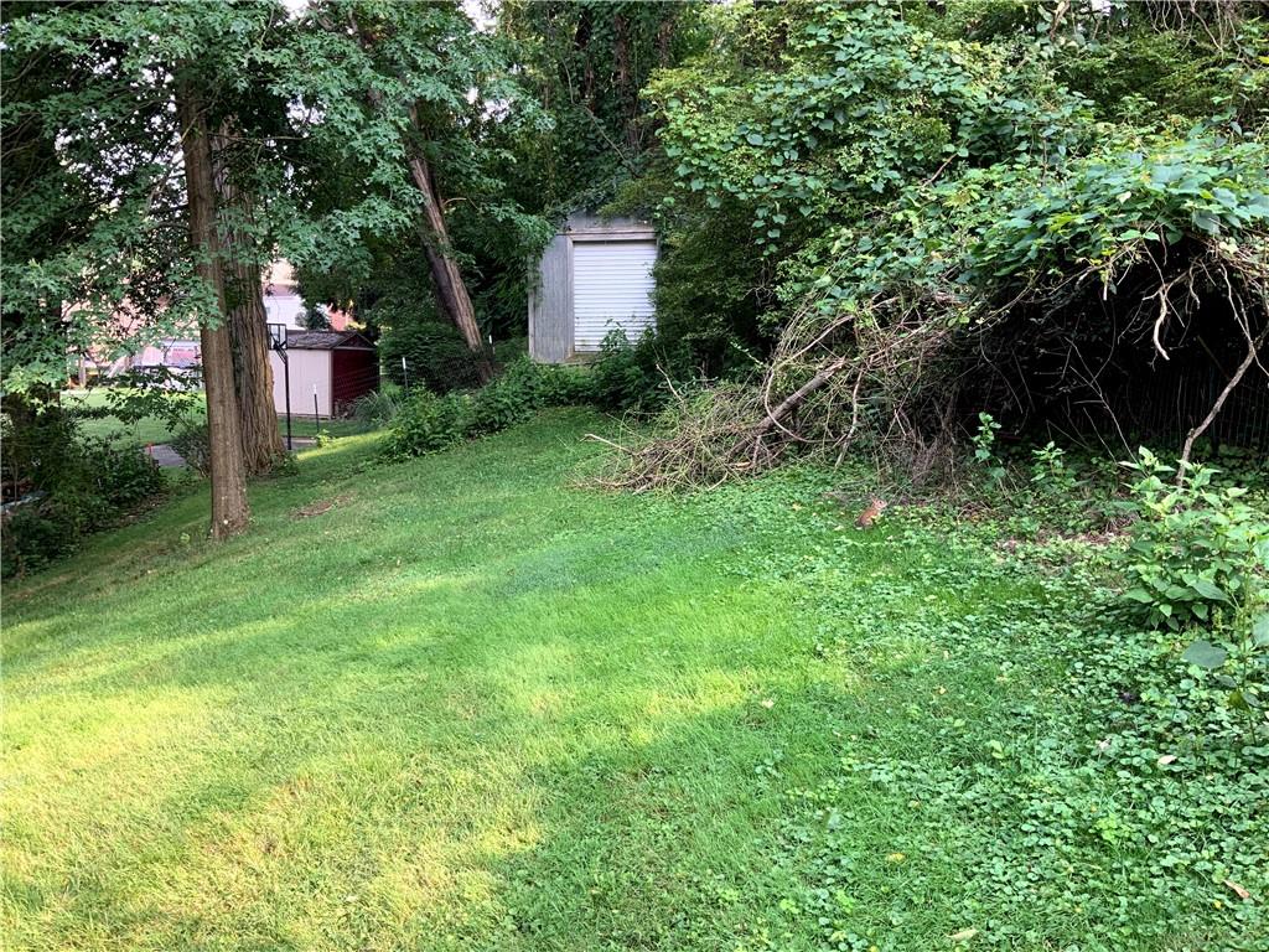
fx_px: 1063
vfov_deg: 48.2
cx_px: 634
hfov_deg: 61.7
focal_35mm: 29
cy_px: 476
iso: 25
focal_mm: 3
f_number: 1.8
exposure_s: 1/122
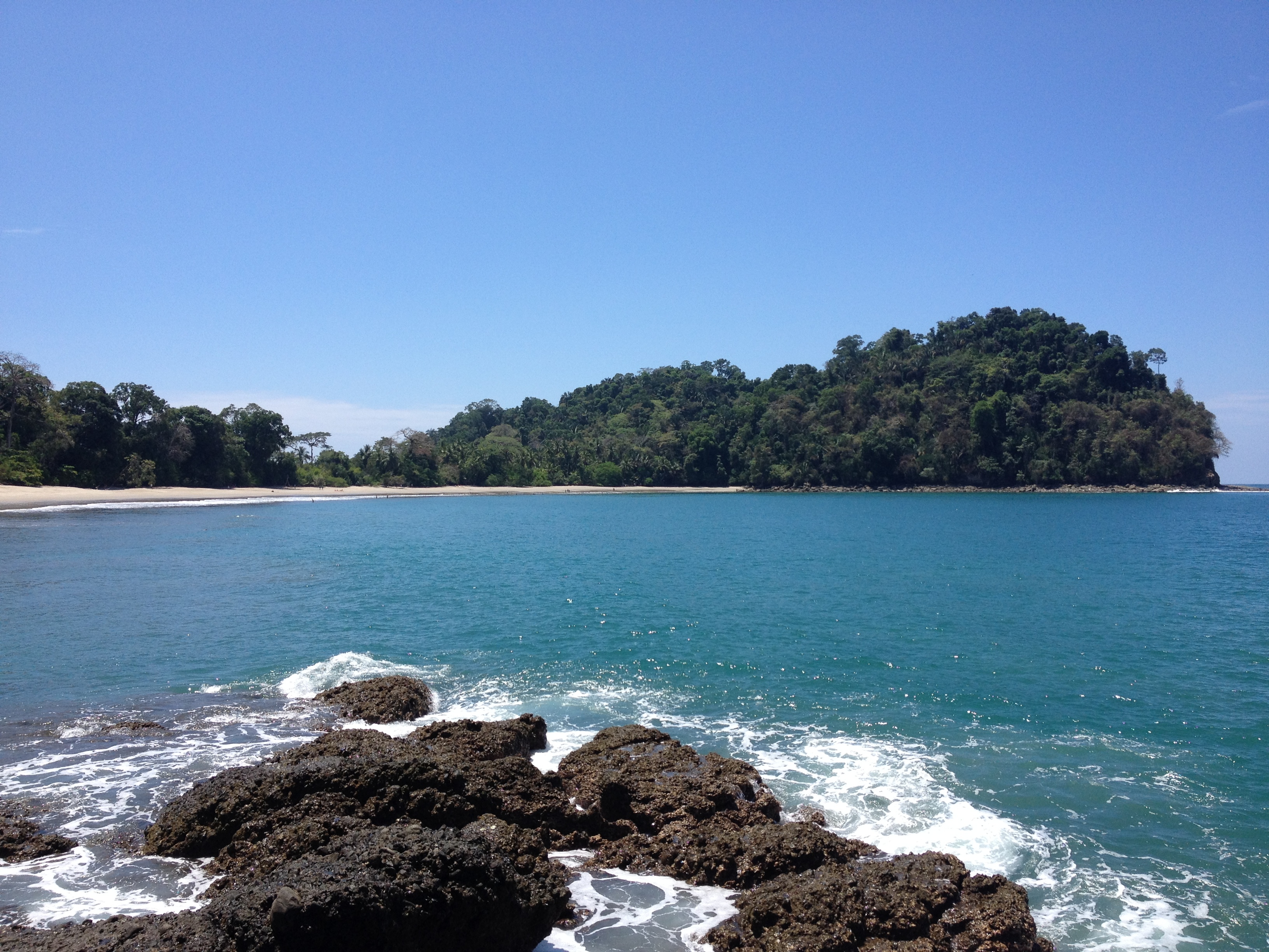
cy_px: 476
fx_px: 1283
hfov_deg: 52.6
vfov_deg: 40.7
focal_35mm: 35
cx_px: 634
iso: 50
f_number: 2.4
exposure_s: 1/1842
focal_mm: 4.28
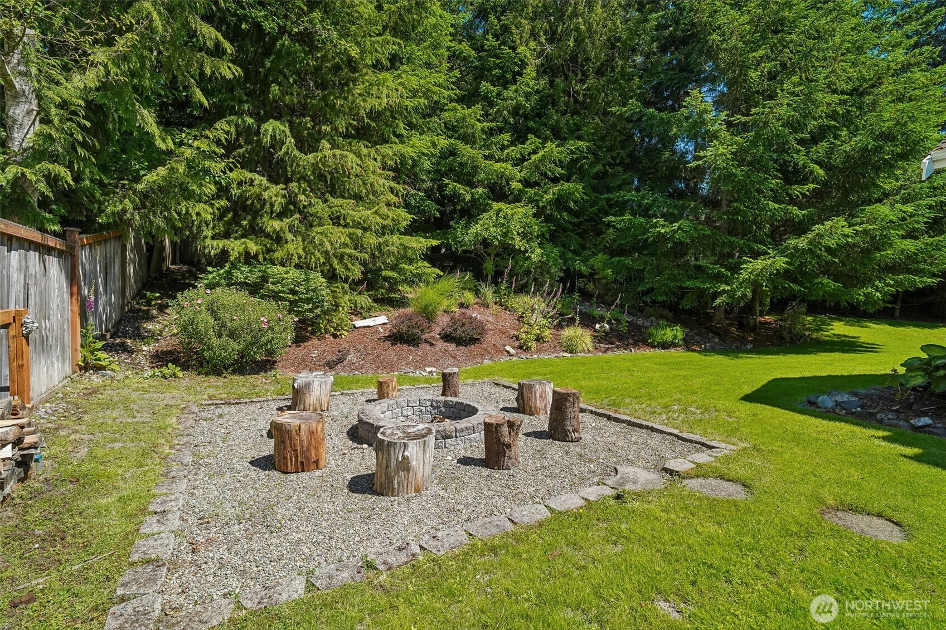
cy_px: 315
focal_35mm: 16
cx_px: 473
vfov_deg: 73.7
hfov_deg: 96.7
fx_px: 420
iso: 1600
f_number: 8
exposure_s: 1/640
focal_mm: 16
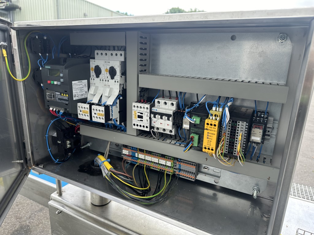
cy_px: 118
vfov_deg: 56.8
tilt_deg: -13.5
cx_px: 157
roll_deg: -2.7
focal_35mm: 24
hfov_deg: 71.6
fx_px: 218
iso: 80
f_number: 1.78
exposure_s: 1/368
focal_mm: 6.86
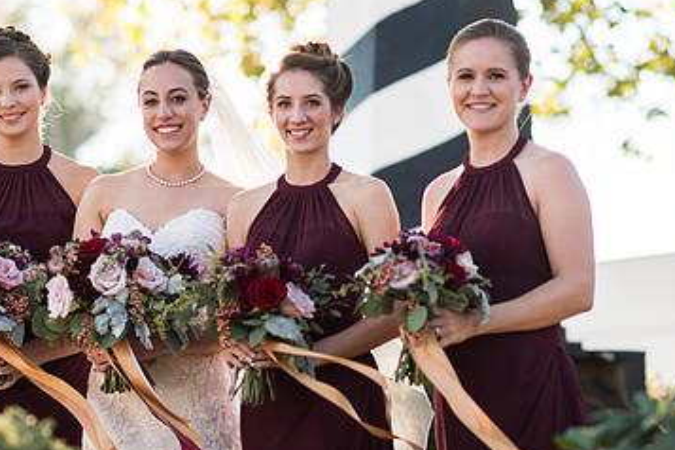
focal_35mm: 138
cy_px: 207
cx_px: 282
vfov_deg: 9.9
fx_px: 2587
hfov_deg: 14.9
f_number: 2
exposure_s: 1/1250
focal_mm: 85
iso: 125
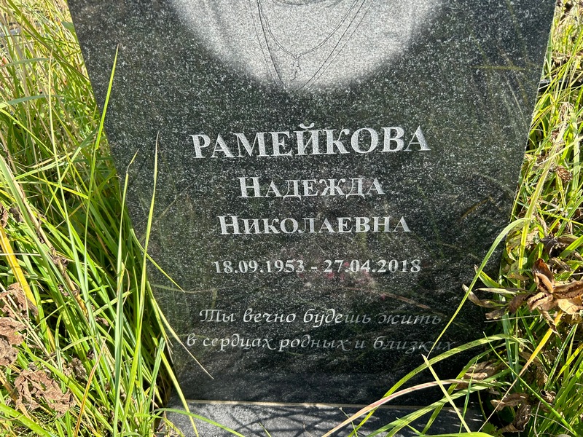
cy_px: 218
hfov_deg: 67.3
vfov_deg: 53.1
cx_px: 292
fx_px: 438
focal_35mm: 26
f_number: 1.5
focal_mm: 5.7
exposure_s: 1/1009
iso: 50
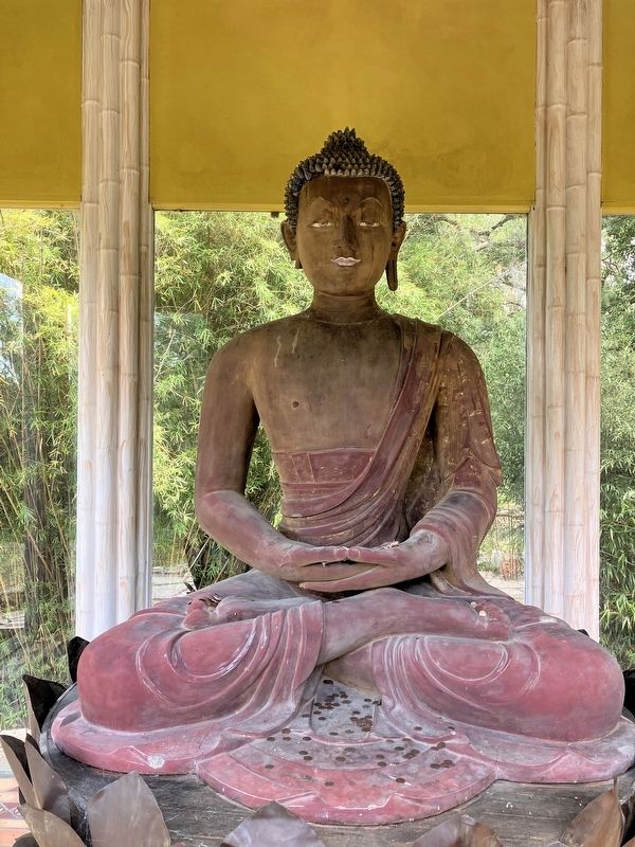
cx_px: 318
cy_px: 424
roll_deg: -1.0
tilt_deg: +0.5
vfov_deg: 63.4
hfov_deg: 49.7
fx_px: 685
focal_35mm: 28
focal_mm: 3.99
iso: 40
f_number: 1.8
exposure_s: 1/121
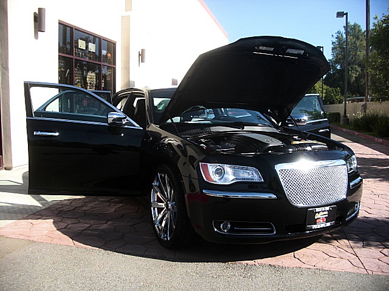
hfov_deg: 51.4
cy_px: 146
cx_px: 194
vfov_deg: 39.7
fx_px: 405
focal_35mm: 36
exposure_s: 1/400
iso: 50
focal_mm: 6.3
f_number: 2.8
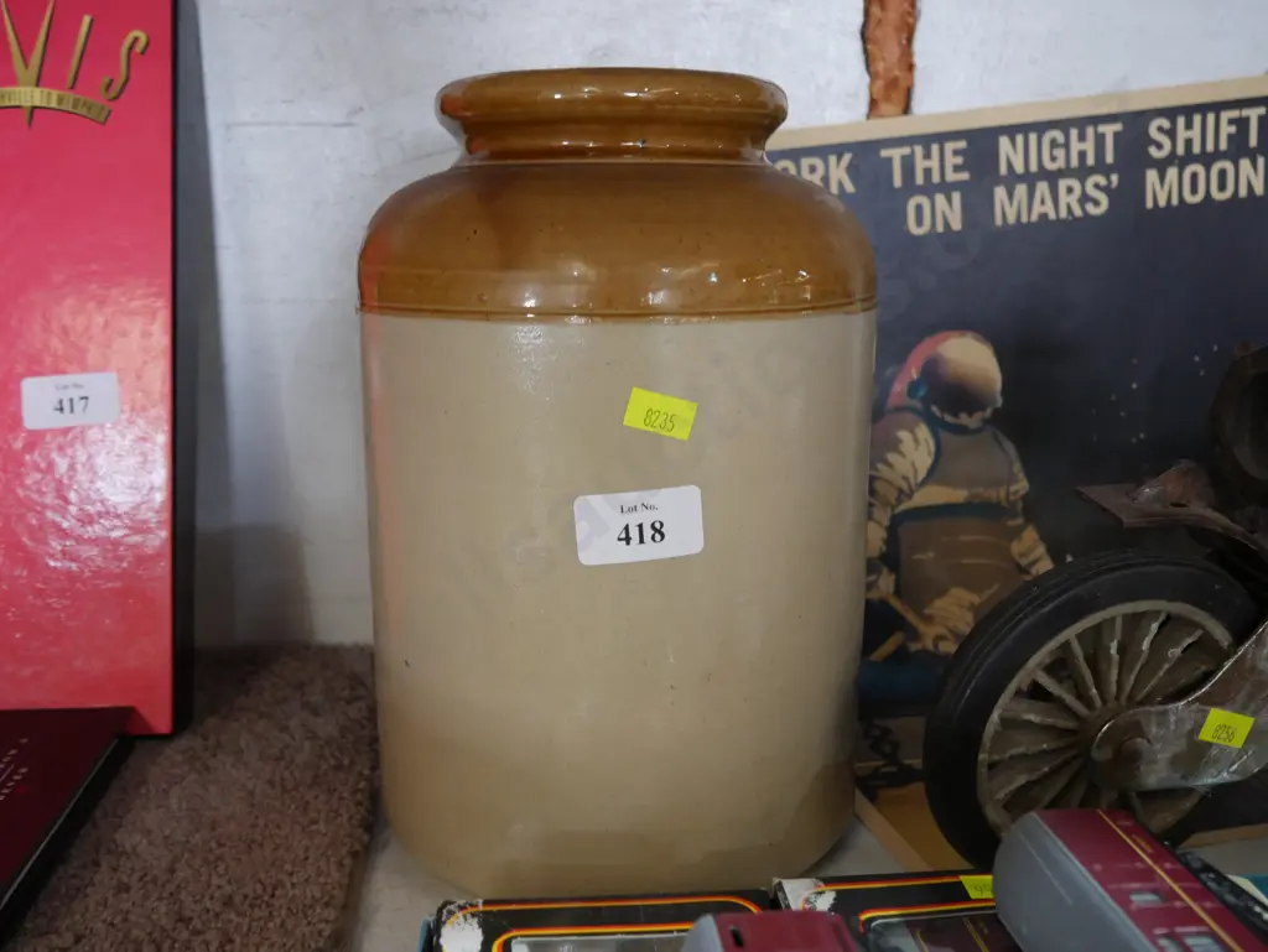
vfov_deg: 44.2
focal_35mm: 32
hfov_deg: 56.8
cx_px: 634
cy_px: 476
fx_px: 1173
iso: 1000
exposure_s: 1/60
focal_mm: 16
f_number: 3.6
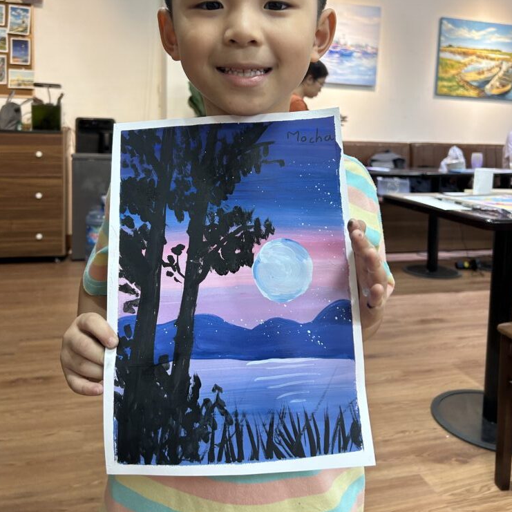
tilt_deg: -4.6
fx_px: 519
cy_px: 178
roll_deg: -1.7
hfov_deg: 52.5
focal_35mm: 31
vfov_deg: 51.7
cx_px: 256
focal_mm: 5.7
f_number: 1.5
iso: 125
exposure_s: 1/121
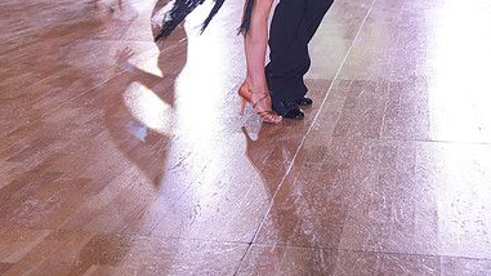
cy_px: -64
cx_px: 244
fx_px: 872
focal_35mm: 67
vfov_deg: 17.1
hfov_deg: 31.4
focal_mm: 42
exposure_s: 1/500
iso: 1600
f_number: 4
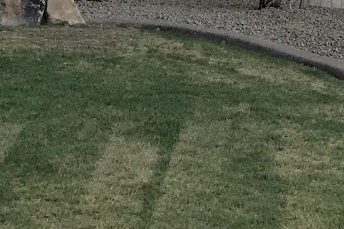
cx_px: 637
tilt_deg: +1.1
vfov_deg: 8.8
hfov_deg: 12.5
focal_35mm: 148
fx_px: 1414
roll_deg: -0.6
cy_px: -221
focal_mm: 4.15
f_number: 2.2
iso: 25
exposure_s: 1/1603
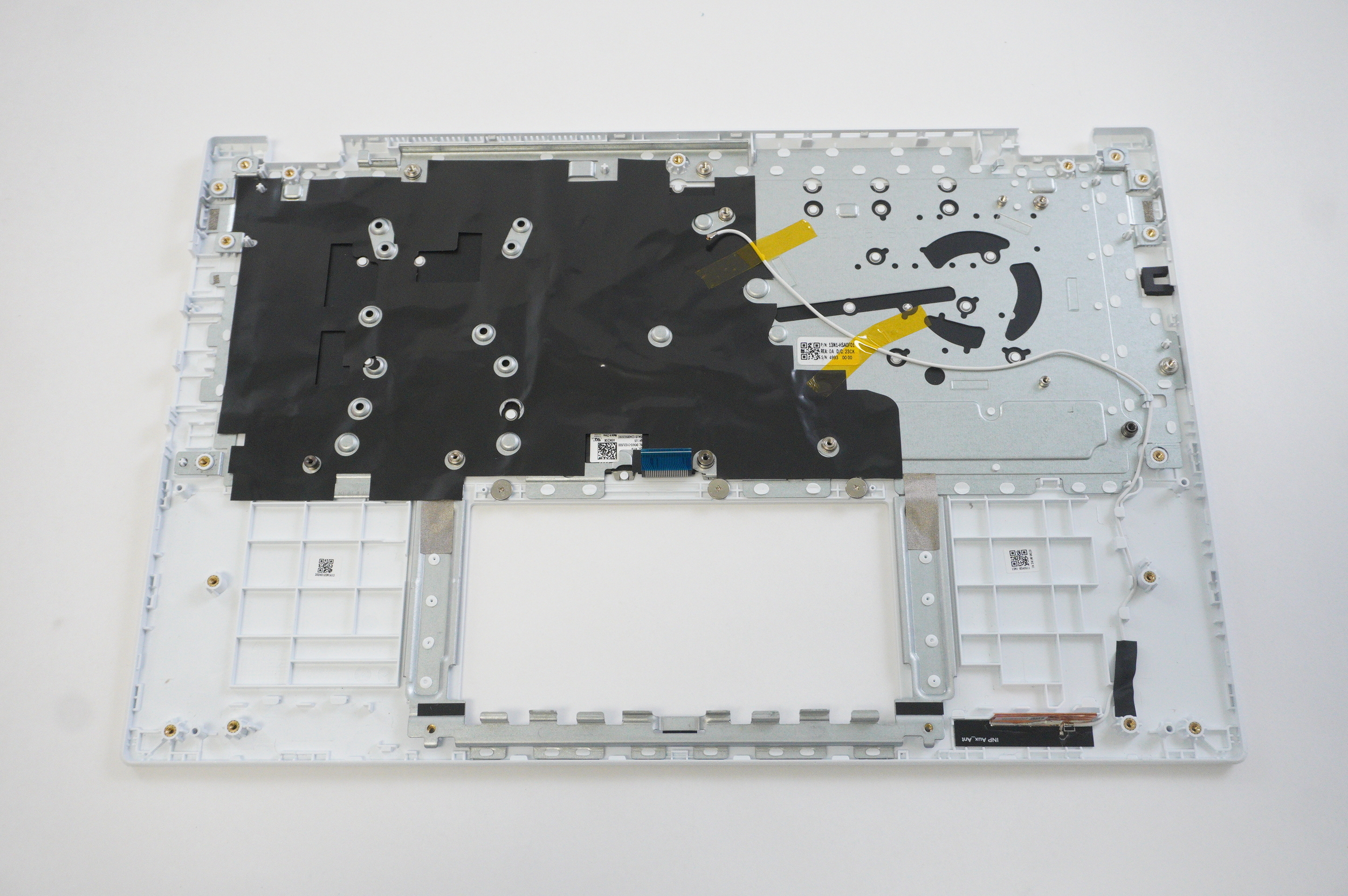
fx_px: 1291
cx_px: 674
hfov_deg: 55.1
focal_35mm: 34
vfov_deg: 38.3
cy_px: 448
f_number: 5.6
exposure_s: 1/125
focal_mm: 23
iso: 2000
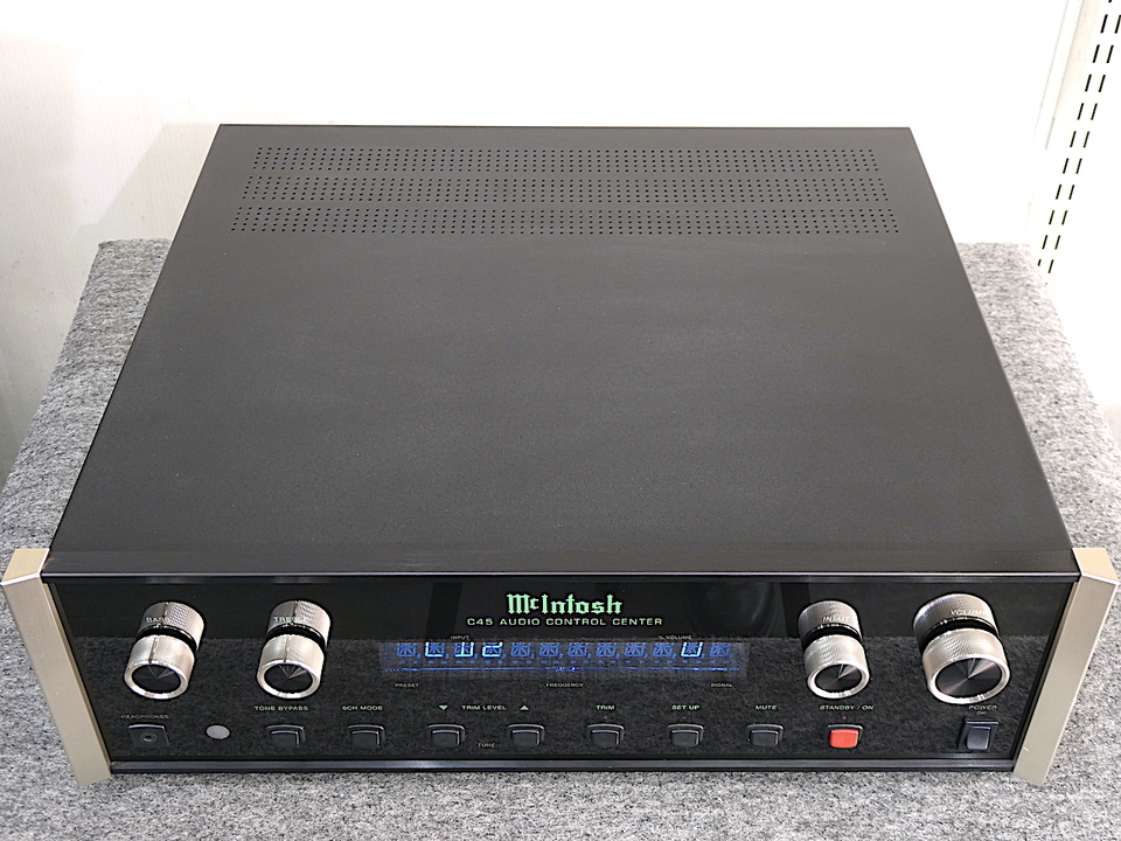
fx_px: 1295
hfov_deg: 46.8
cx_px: 560
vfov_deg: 36.0
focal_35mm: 40
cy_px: 420
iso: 100
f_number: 3.8
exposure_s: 1/5
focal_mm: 7.2
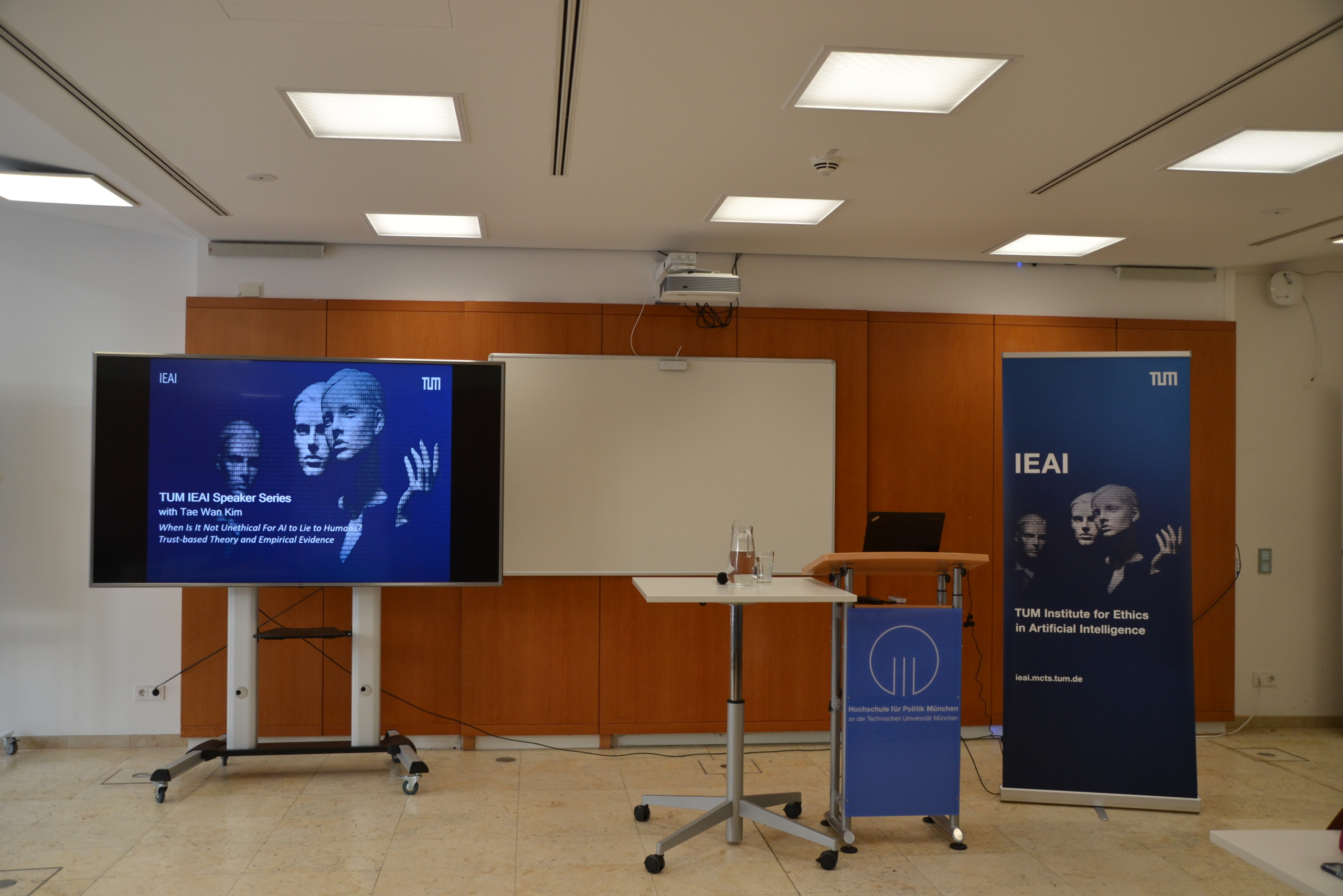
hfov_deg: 57.2
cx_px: 672
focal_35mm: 33
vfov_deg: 40.0
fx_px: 1231
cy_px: 448
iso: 400
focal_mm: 22
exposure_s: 1/100
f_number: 5
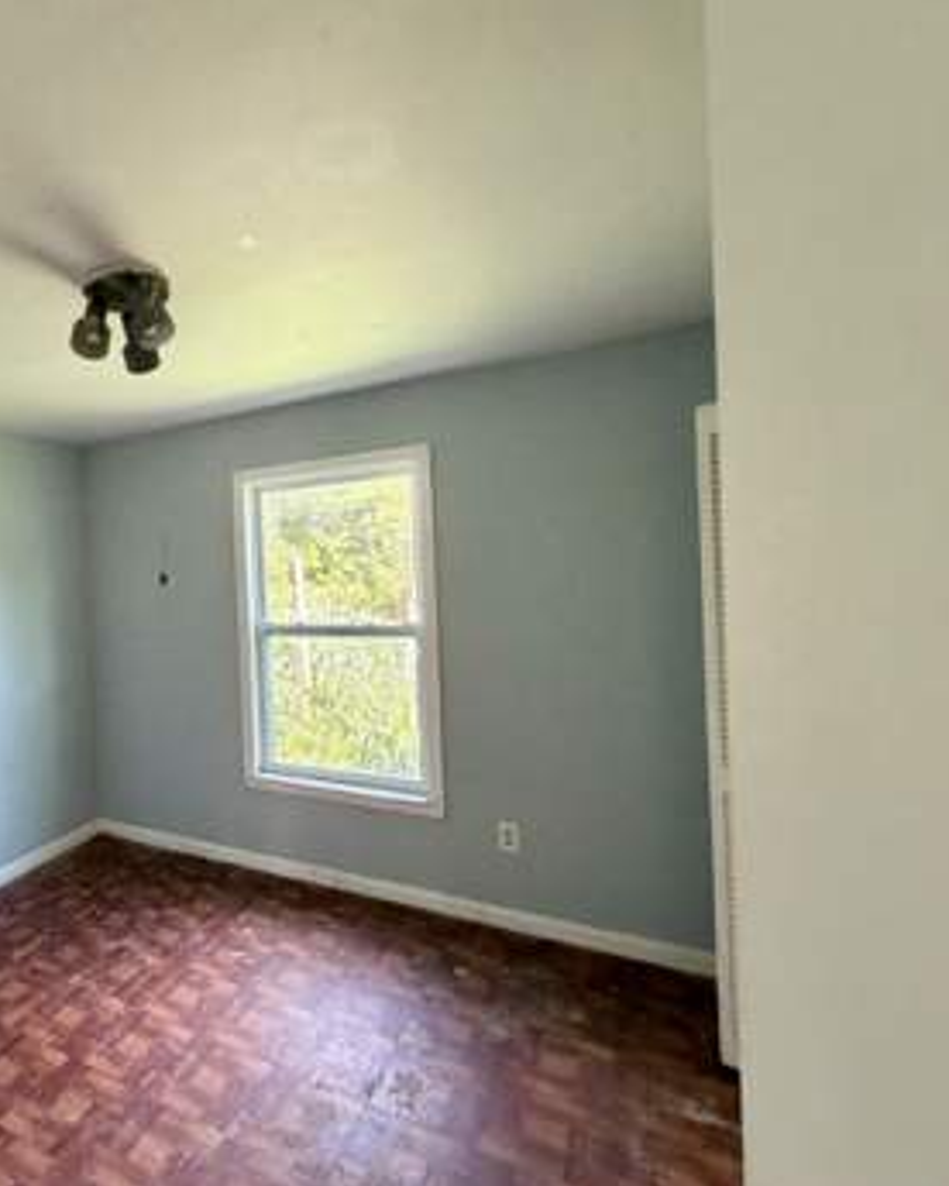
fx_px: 667
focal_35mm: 19
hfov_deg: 65.3
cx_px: 206
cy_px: 583
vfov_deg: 83.3
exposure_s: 1/72
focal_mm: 2.22
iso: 320
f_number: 2.2
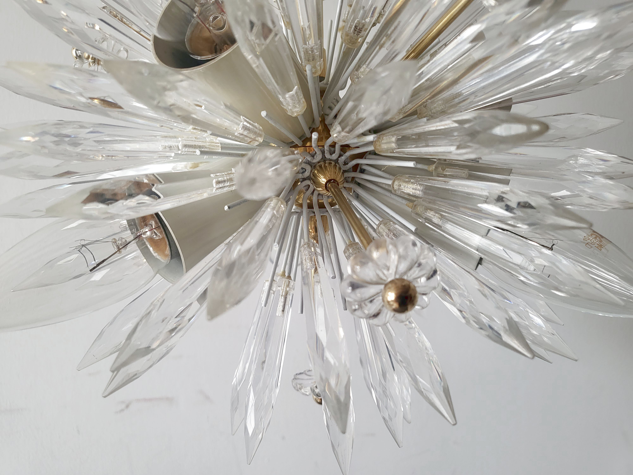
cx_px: 316
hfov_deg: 67.3
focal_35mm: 26
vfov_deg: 53.1
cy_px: 238
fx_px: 475
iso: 125
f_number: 1.8
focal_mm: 4.25
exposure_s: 1/100
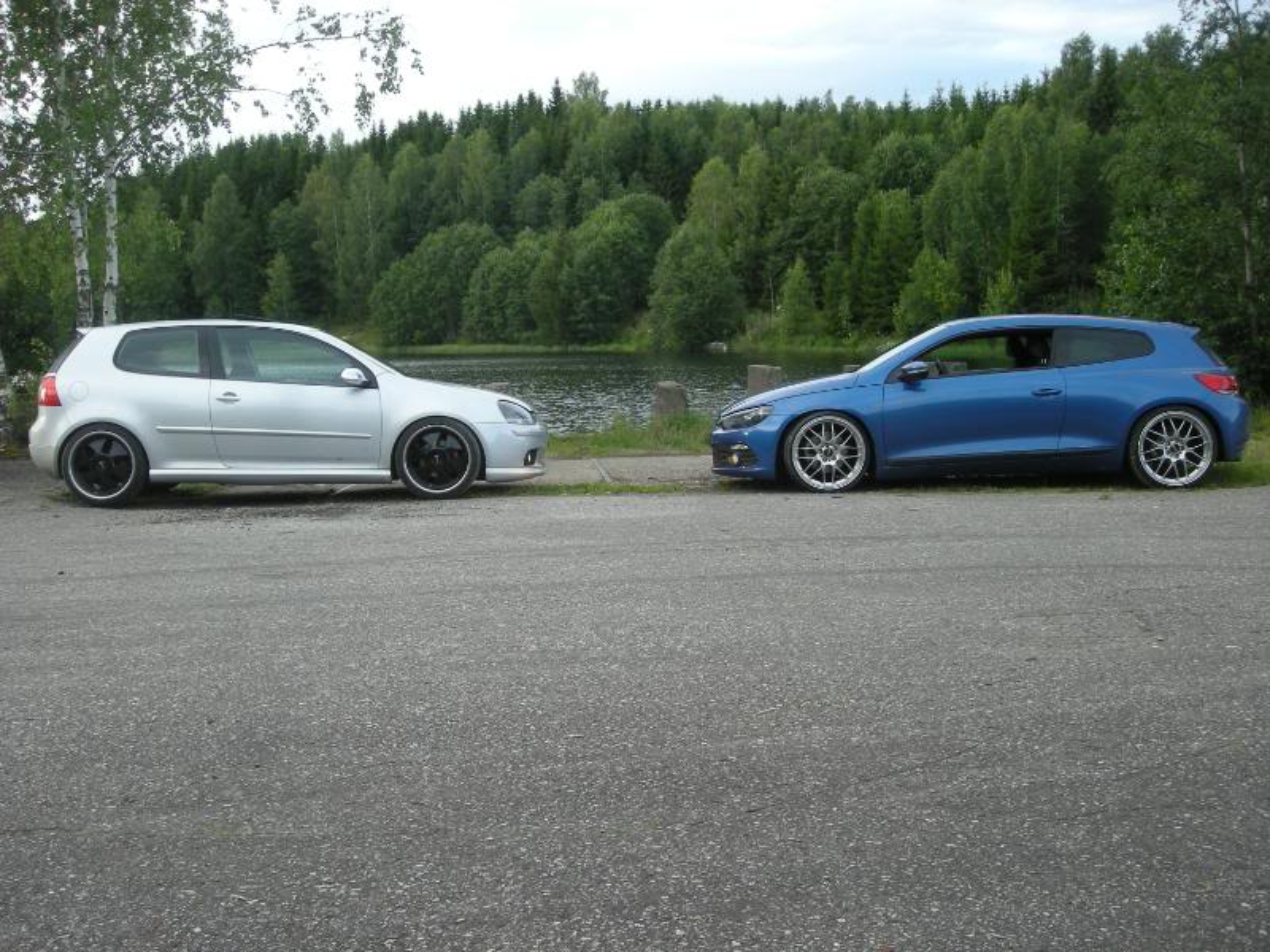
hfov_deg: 52.6
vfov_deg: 40.7
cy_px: 476
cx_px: 635
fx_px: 1284
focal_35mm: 35
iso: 50
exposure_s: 1/113
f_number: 2.8
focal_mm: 5.7
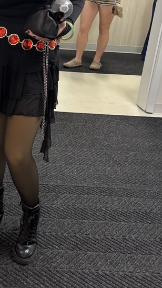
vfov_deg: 38.3
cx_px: -38
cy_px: 77
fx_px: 404
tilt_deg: -18.8
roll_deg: -4.0
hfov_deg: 20.9
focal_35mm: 53
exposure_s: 1/60
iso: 160
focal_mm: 5.96
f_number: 1.6
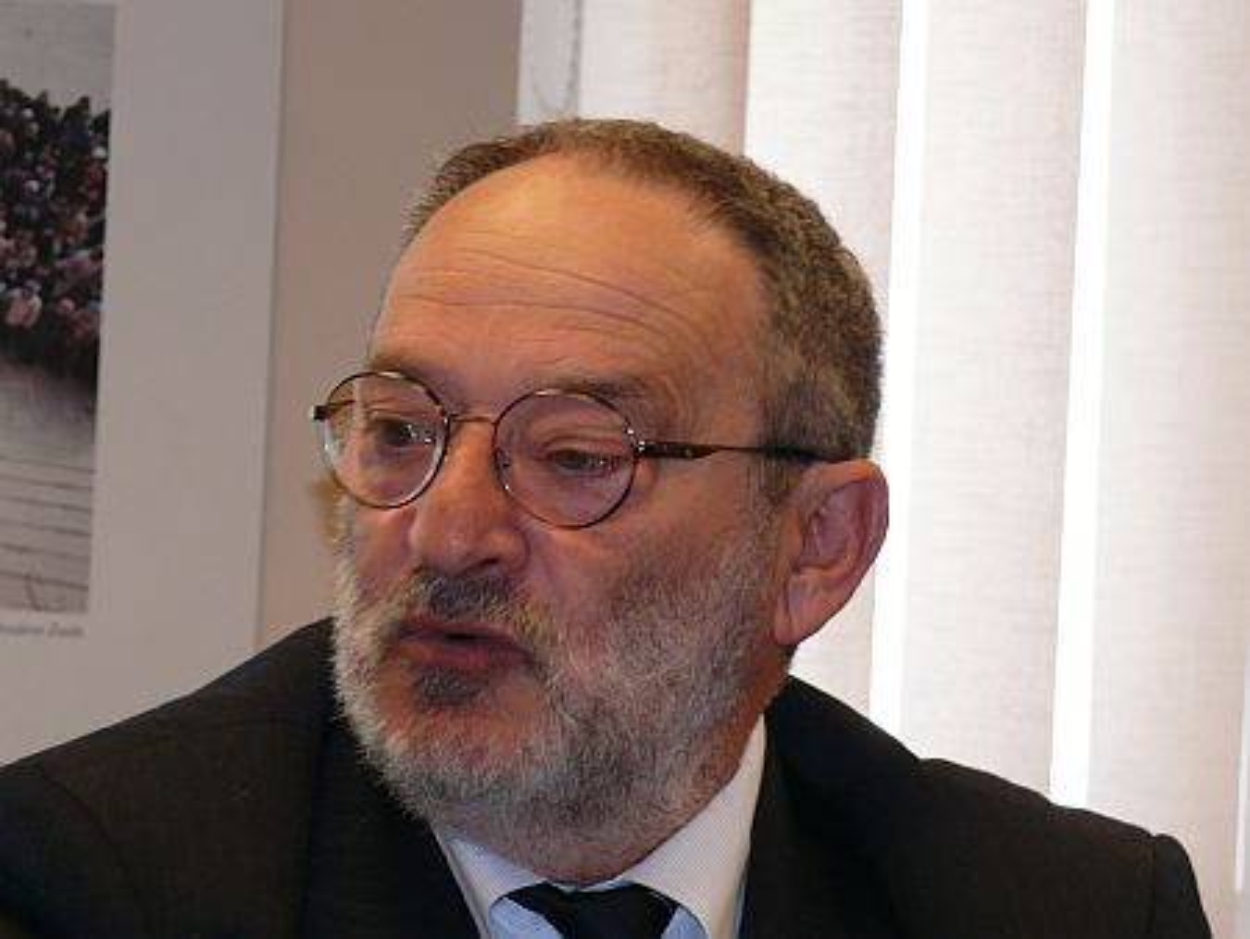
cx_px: 625
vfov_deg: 7.1
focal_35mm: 210
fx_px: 7587
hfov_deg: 9.4
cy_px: 470
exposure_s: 1/40
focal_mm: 25
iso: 100
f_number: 3.6
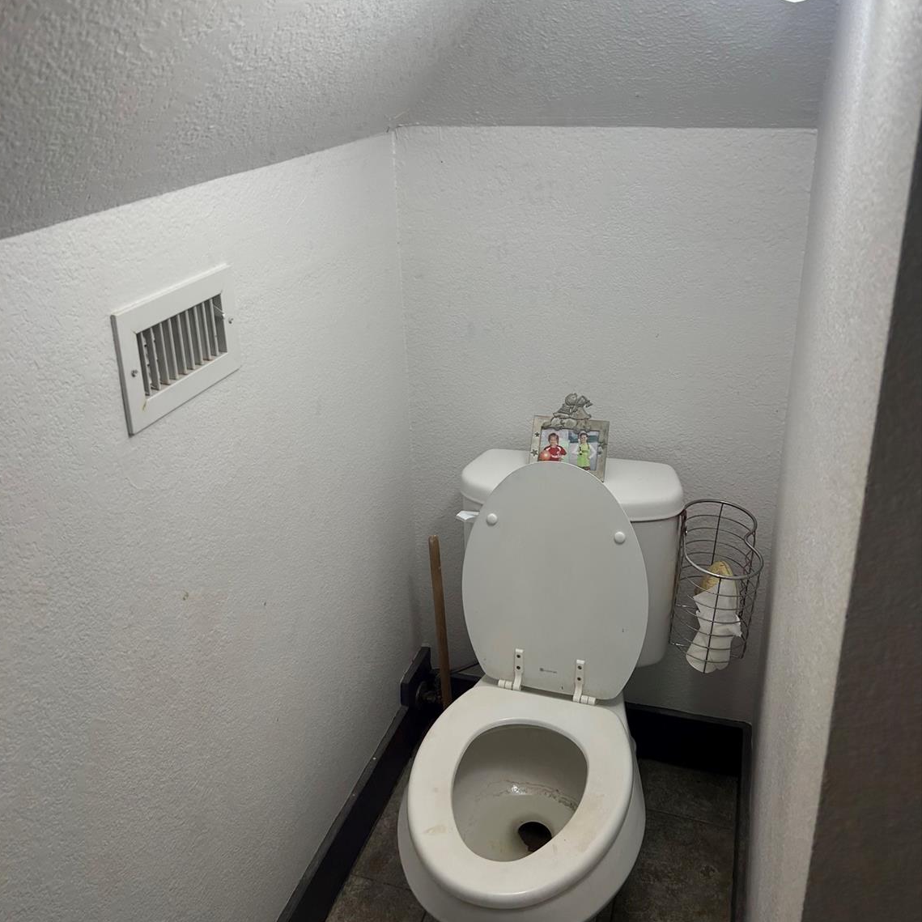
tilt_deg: -20.5
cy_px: 393
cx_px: 461
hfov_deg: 52.5
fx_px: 934
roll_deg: -1.4
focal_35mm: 31
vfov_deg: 52.3
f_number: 1.5
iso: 50
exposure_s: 1/120
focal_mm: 5.7
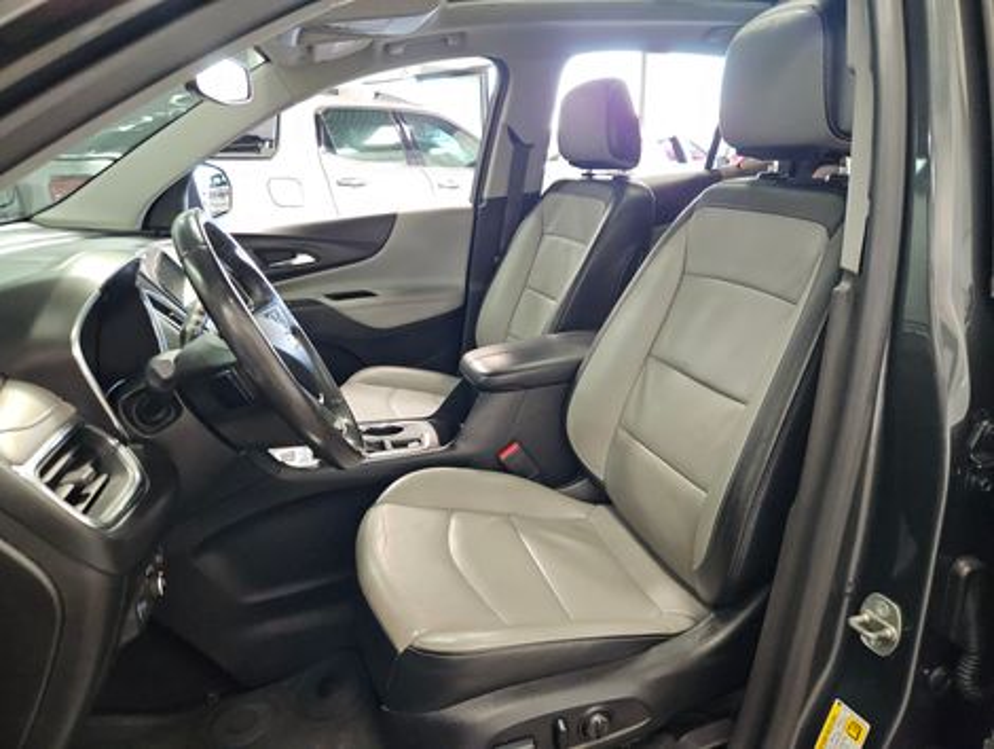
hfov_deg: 73.8
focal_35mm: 23
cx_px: 497
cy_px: 374
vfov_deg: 59.0
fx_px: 661
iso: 500
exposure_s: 1/120
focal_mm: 5.4
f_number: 1.8
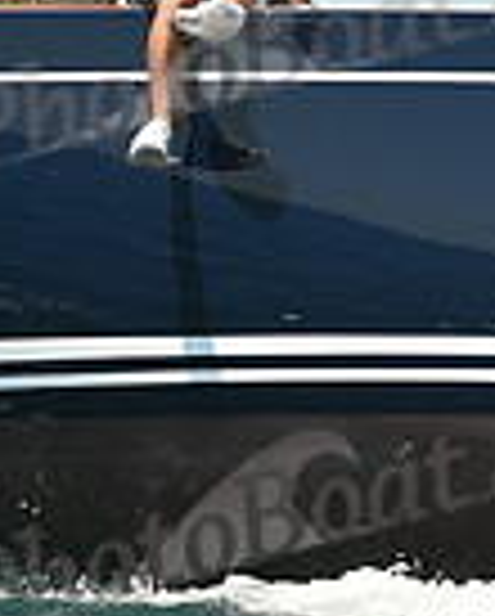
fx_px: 15988
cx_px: 824
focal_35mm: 875
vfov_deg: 2.2
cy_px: 227
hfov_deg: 1.8
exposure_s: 1/1000
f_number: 5.6
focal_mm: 220
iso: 250
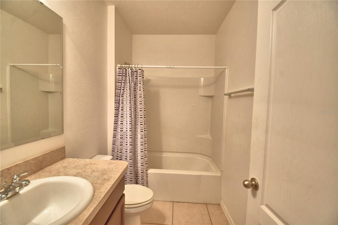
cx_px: 169
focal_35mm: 15
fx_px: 141
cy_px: 112
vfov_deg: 77.3
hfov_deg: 100.4
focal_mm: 10
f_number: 4.5
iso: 560
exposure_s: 1/30
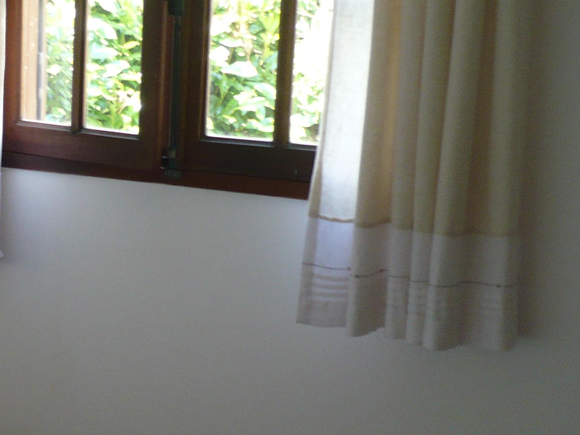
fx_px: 1441
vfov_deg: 17.1
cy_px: 284
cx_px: -119
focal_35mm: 86
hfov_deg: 21.2
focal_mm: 5.8
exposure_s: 1/30
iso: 100
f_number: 2.8
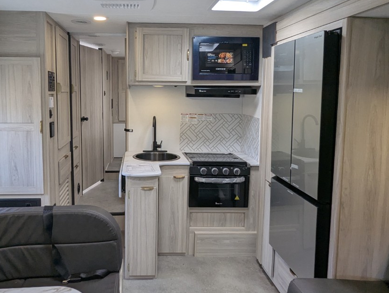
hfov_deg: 64.6
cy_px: 120
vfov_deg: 51.2
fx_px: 304
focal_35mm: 27
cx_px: 153
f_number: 2.2
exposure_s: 1/147
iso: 166
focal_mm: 2.35
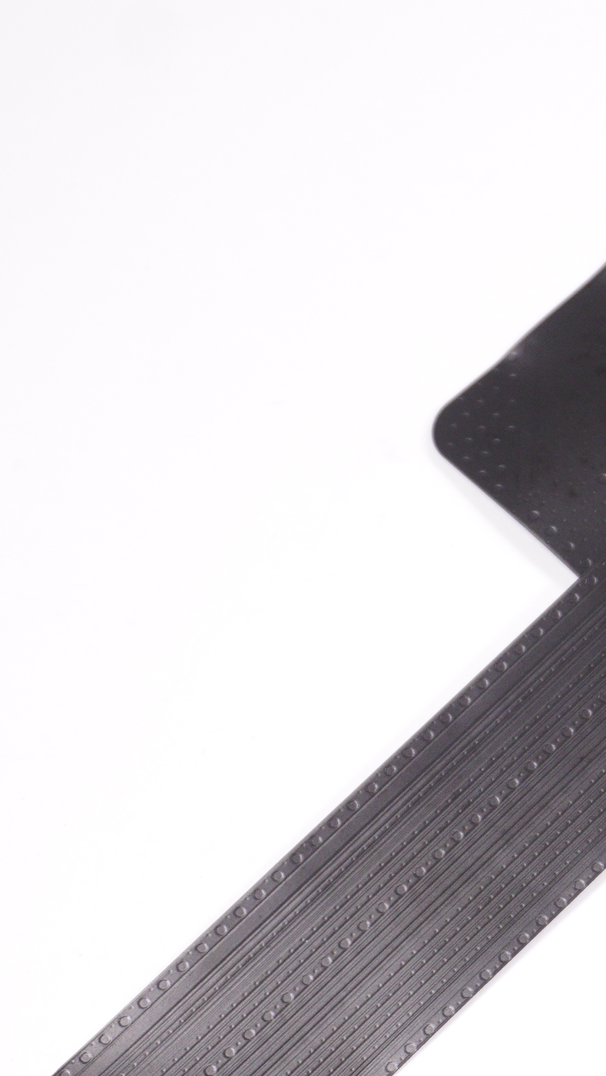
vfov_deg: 19.2
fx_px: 3173
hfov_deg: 10.5
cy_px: 761
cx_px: 945
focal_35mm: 111
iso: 800
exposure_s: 1/250
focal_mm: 33
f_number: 5.6
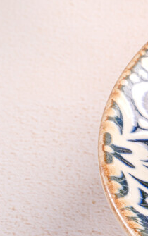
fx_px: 1378
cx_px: 442
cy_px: 129
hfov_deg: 5.7
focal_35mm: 214
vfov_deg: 9.8
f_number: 13
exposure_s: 1/125
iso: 160
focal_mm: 55
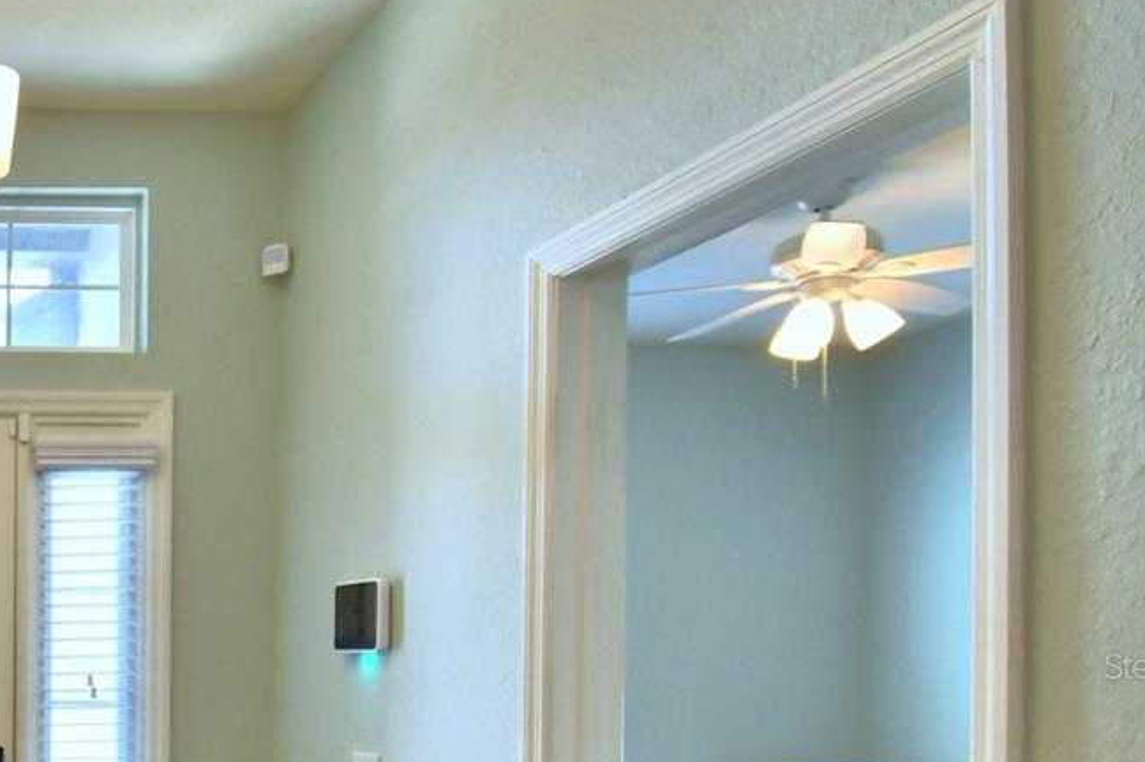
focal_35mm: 37
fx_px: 1176
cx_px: -150
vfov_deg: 34.2
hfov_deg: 40.5
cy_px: 665
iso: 320
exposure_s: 1/125
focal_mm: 10
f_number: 4.5
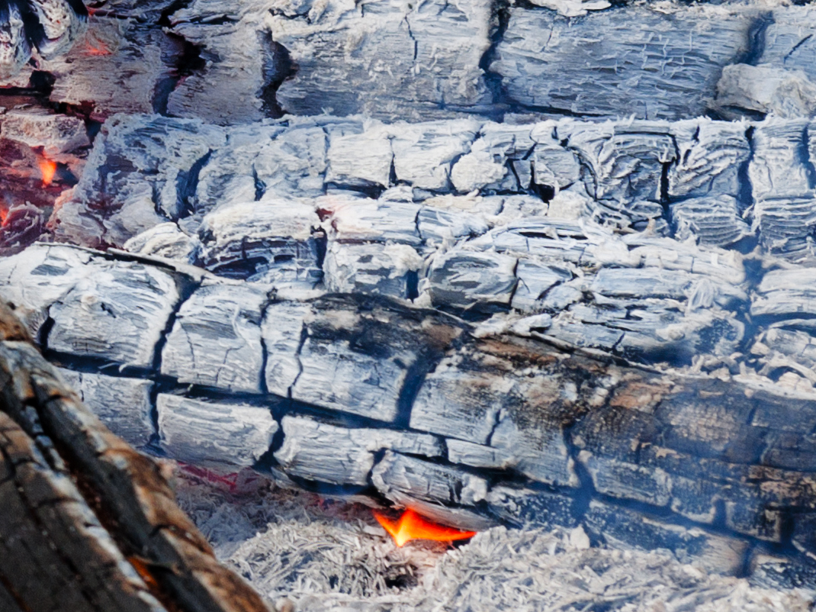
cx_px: -562
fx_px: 17014
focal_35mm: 722
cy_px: -121
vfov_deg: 2.1
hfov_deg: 2.7
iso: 250
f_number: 9
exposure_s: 1/200
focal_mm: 125
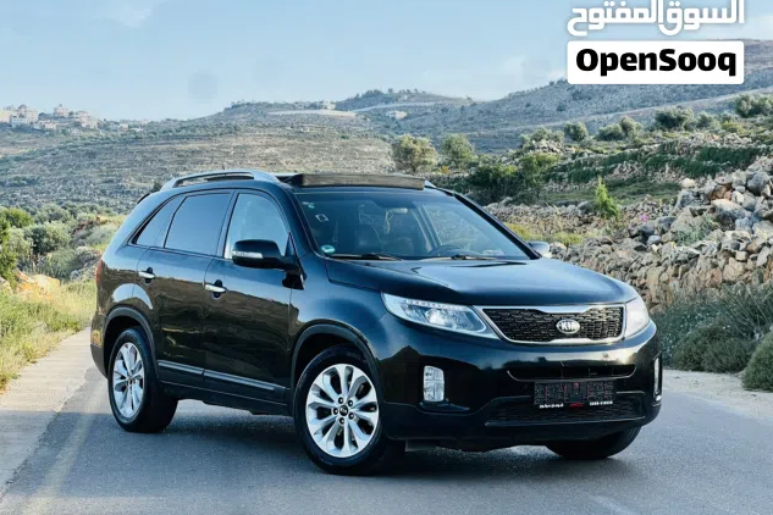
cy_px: 260
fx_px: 1739
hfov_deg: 25.1
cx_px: 383
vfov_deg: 16.9
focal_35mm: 81
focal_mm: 9
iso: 40
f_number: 2.8
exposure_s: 1/99
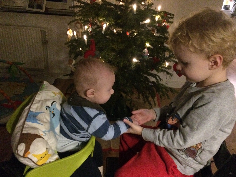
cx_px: 118
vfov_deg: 48.2
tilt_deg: -26.2
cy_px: 88
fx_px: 198
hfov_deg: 61.7
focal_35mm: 29
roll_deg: -5.2
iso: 800
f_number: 2.2
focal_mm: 4.15
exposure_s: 1/17
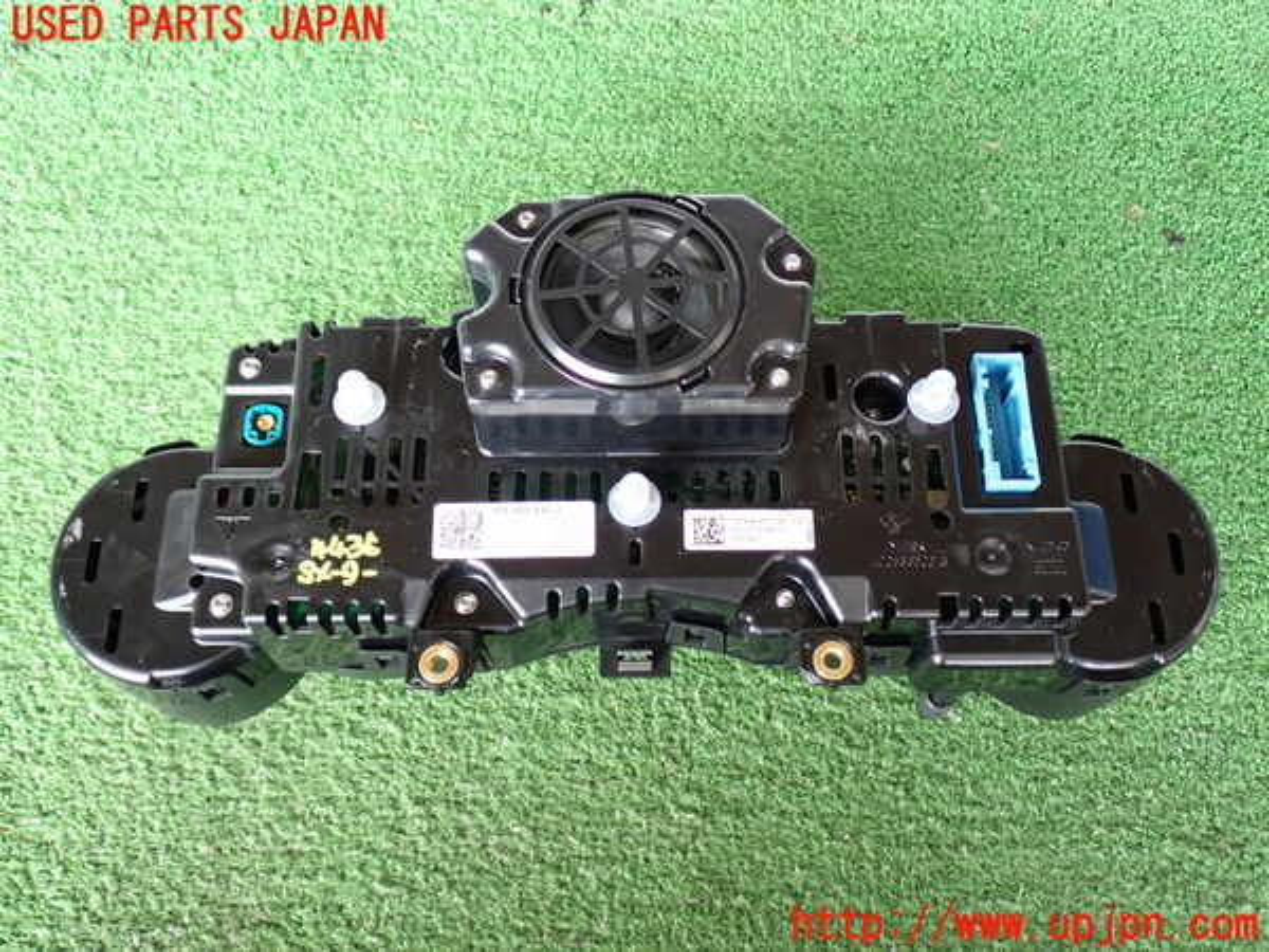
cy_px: 476
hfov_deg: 51.4
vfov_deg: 39.7
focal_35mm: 36
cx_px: 634
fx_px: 1320
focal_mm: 6.37
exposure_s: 1/40
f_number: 2.5
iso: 250
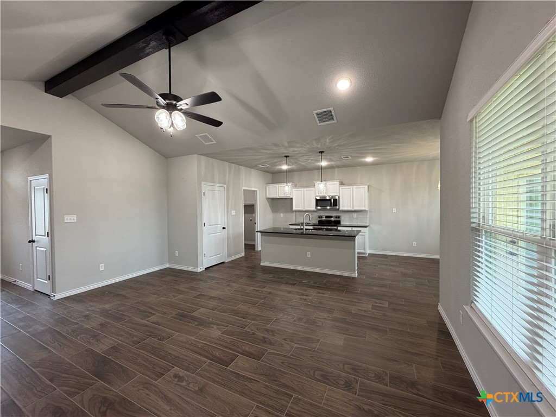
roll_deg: +0.9
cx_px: 278
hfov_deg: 102.1
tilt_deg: -0.4
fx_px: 225
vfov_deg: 85.7
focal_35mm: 14
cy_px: 208
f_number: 2.2
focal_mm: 2.22
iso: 250
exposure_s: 1/120
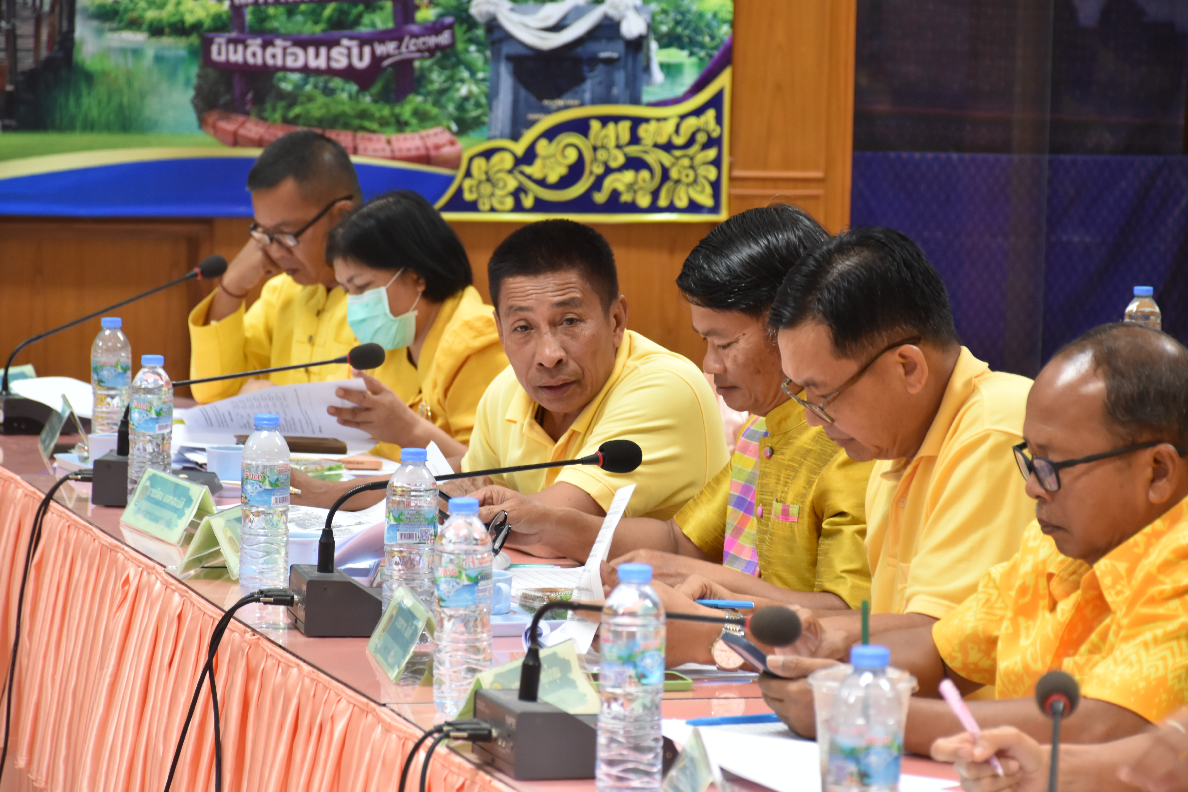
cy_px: 396
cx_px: 594
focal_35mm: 150
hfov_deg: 13.7
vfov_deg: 9.1
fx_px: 4950
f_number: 5.6
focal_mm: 100
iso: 800
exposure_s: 1/20
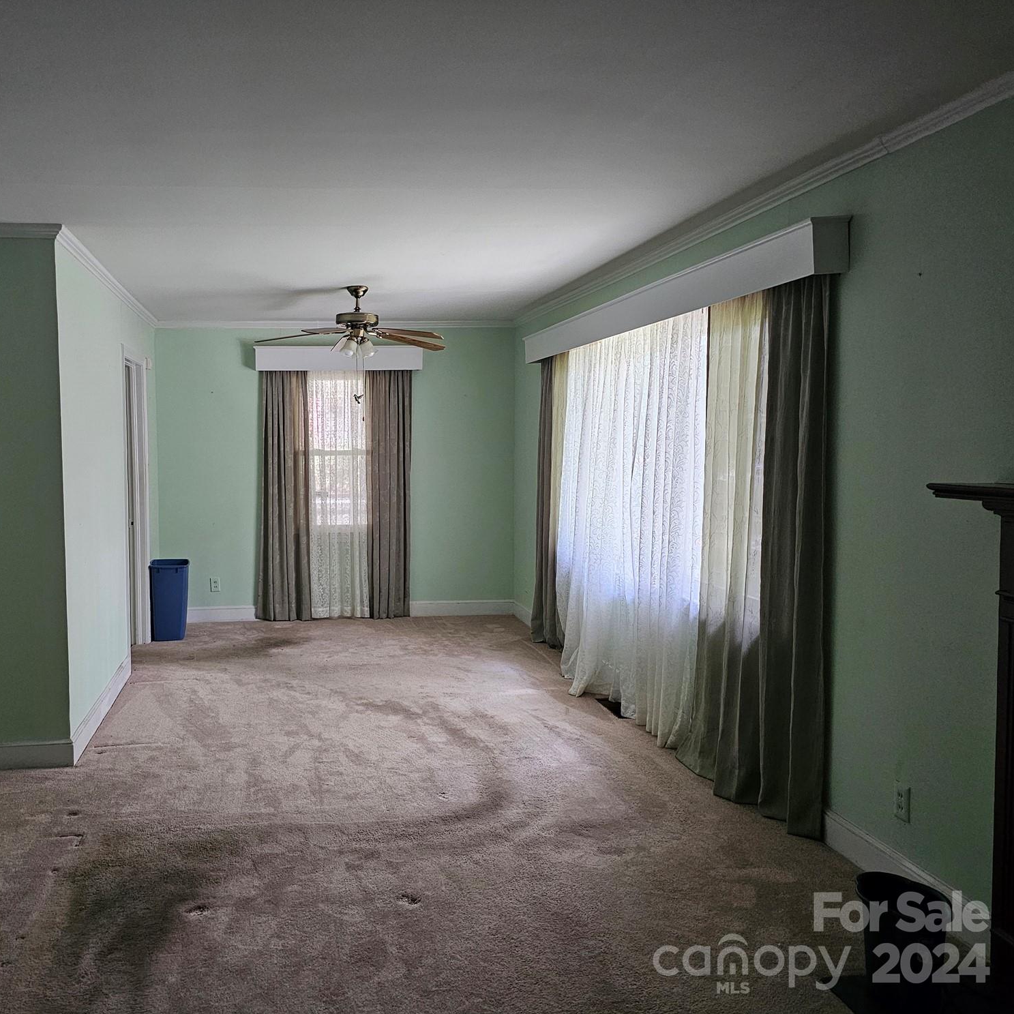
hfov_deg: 56.1
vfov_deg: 57.3
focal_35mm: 28
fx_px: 928
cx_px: 340
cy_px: 496
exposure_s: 1/60
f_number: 1.7
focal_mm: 6.3
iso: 640
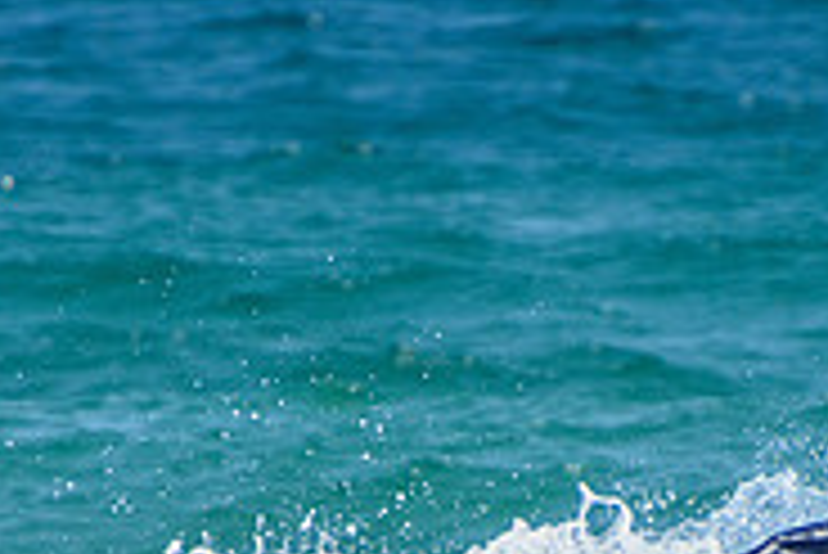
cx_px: 603
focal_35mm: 1888
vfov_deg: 0.7
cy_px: 795
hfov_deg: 1.1
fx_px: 43457
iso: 250
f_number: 5.6
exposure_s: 1/2000
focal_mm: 400
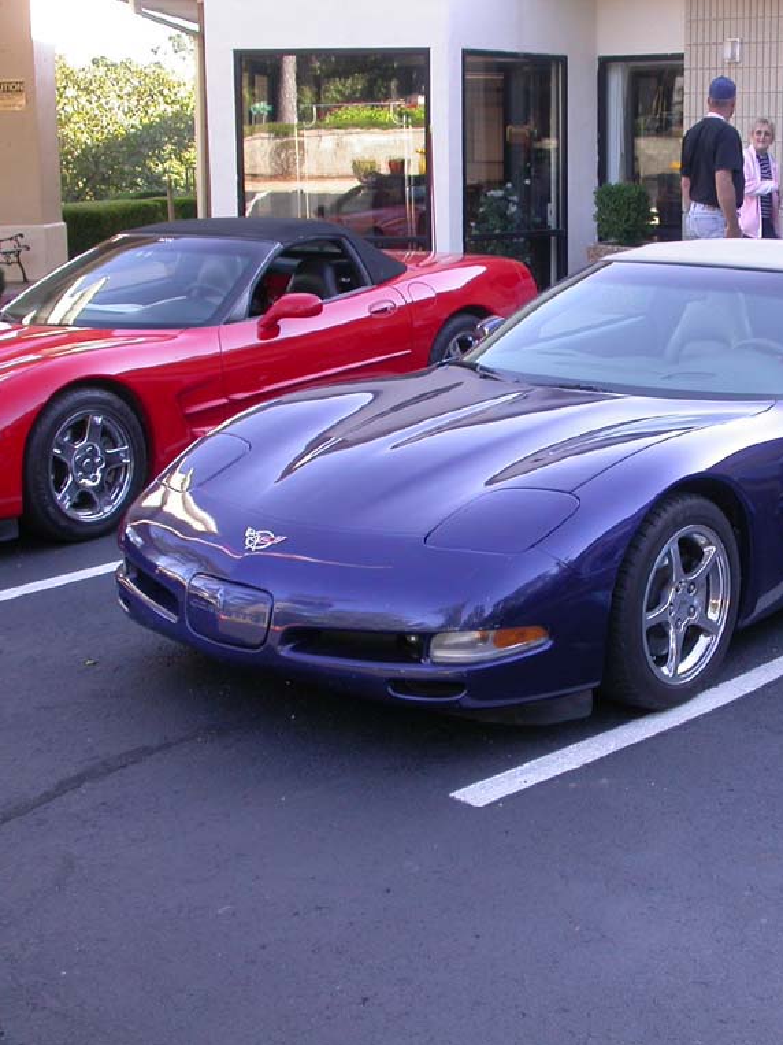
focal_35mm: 51
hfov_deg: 28.2
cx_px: 580
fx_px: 1539
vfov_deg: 37.5
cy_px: 525
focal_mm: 7.85
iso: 100
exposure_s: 1/74
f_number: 3.7
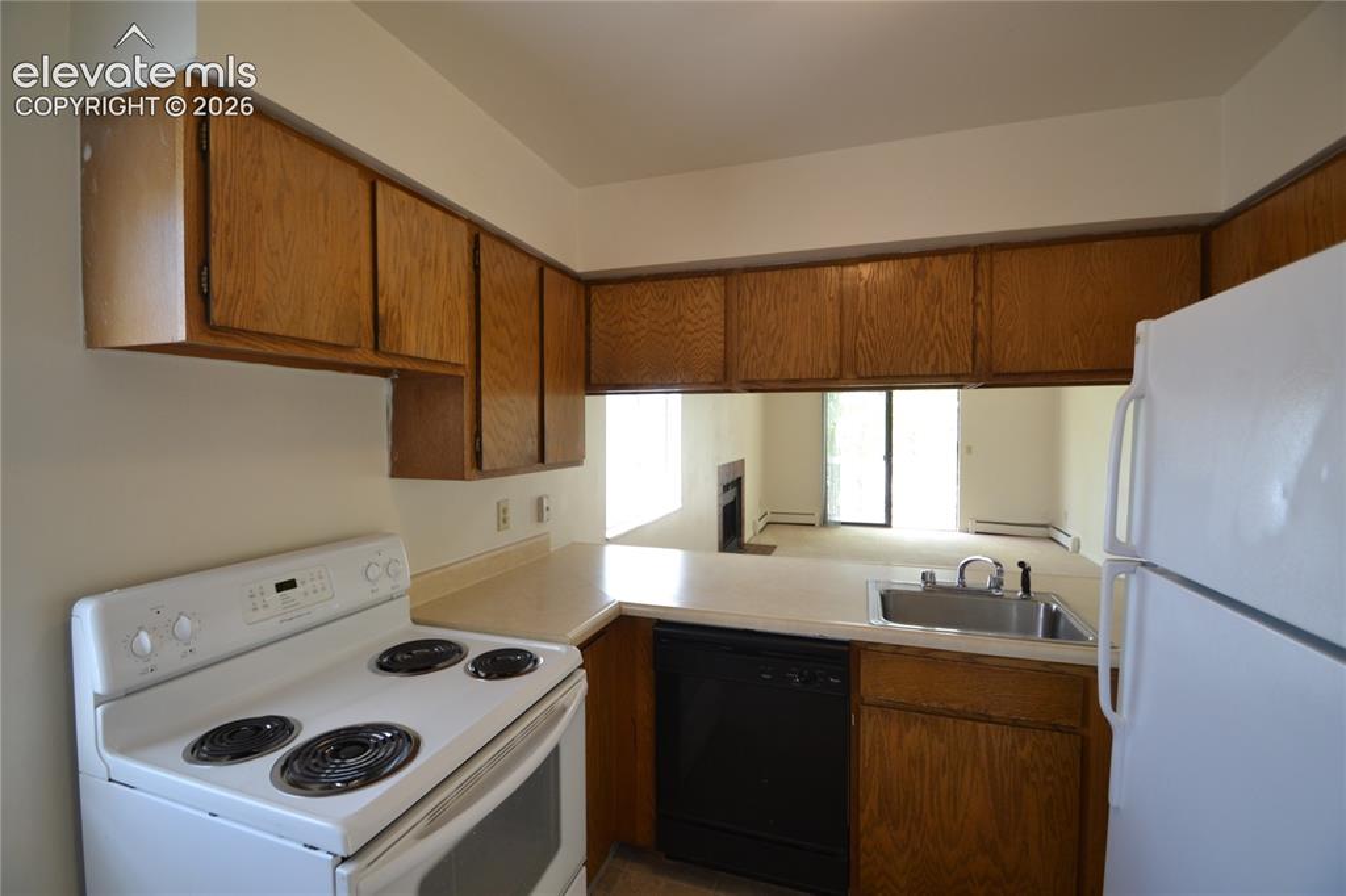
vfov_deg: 77.3
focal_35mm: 15
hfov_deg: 100.4
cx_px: 673
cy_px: 448
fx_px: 561
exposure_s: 1/100
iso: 400
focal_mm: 10
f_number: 5
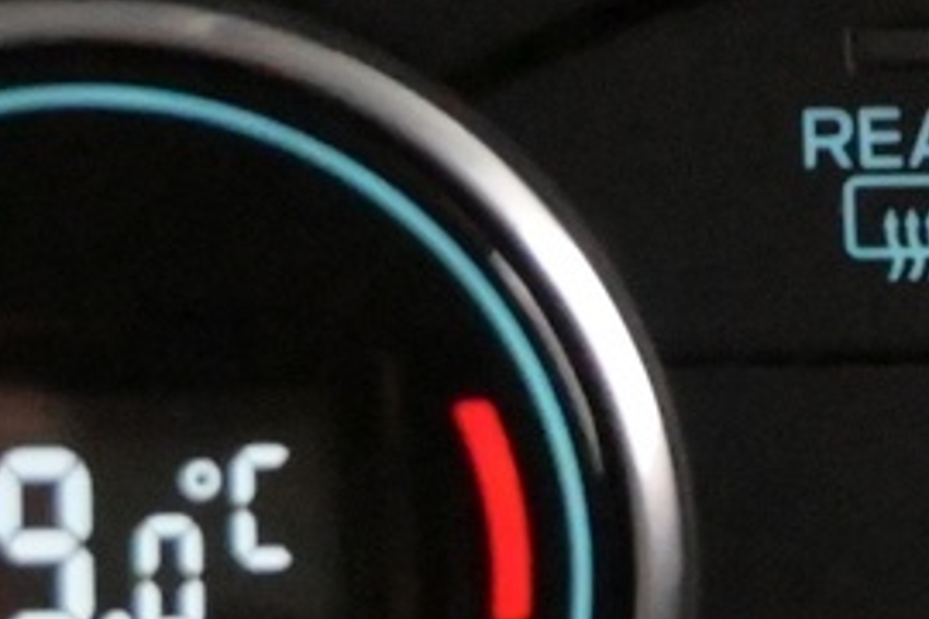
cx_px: 2023
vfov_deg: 4.4
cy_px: 426
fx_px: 8128
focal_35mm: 315
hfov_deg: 6.3
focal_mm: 35
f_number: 5.3
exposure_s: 1/60
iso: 11400
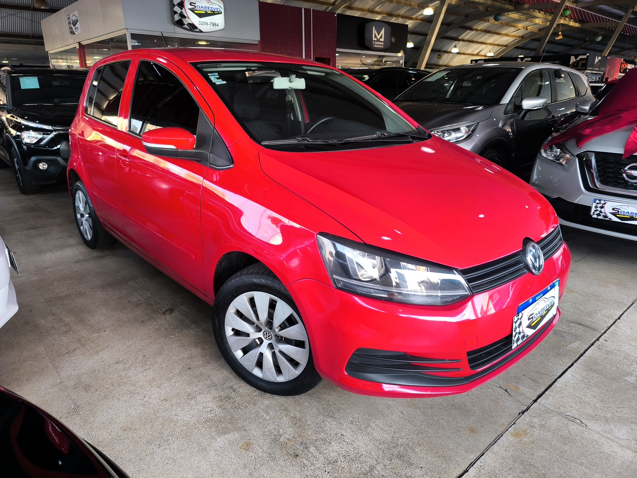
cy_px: 239
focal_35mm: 23
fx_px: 423
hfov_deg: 73.9
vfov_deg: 58.9
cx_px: 318
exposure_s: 1/120
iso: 320
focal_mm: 6.14
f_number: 1.65
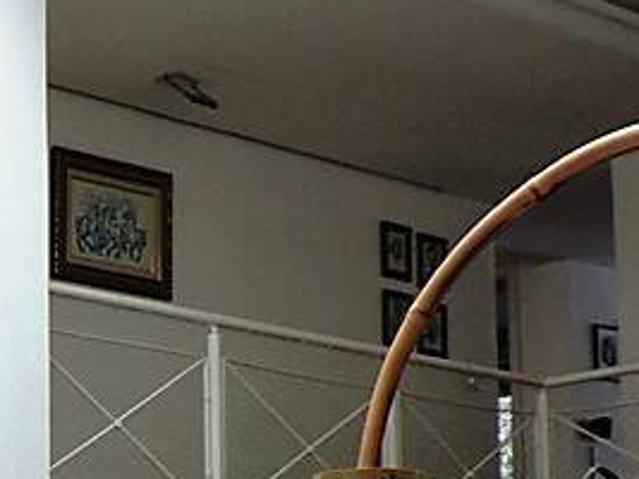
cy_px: 563
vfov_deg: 15.5
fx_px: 1698
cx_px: -426
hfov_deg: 18.0
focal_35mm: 92
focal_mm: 4.3
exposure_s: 1/80
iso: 100
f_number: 3
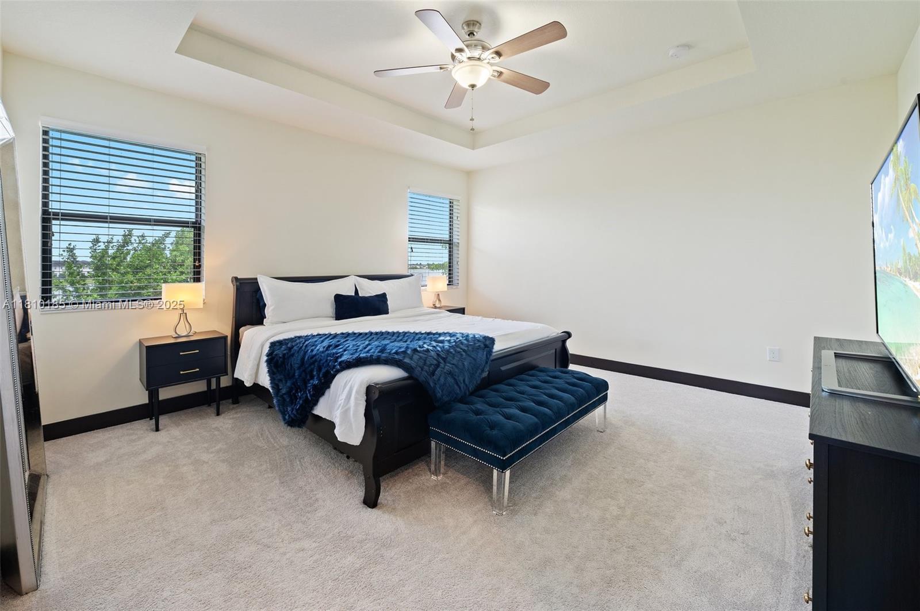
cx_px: 460
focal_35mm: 14
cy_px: 306
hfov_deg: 104.3
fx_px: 357
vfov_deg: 81.1
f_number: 8
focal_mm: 14
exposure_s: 1/3
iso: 200
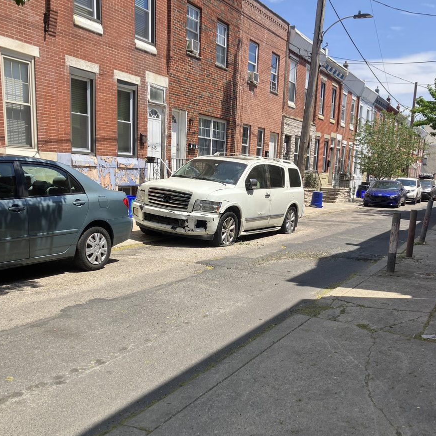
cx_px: 219
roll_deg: -2.4
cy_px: 274
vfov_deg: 48.0
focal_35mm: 34
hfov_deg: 48.5
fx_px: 484
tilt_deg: -9.9
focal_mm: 3.99
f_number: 1.8
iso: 32
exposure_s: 1/1621
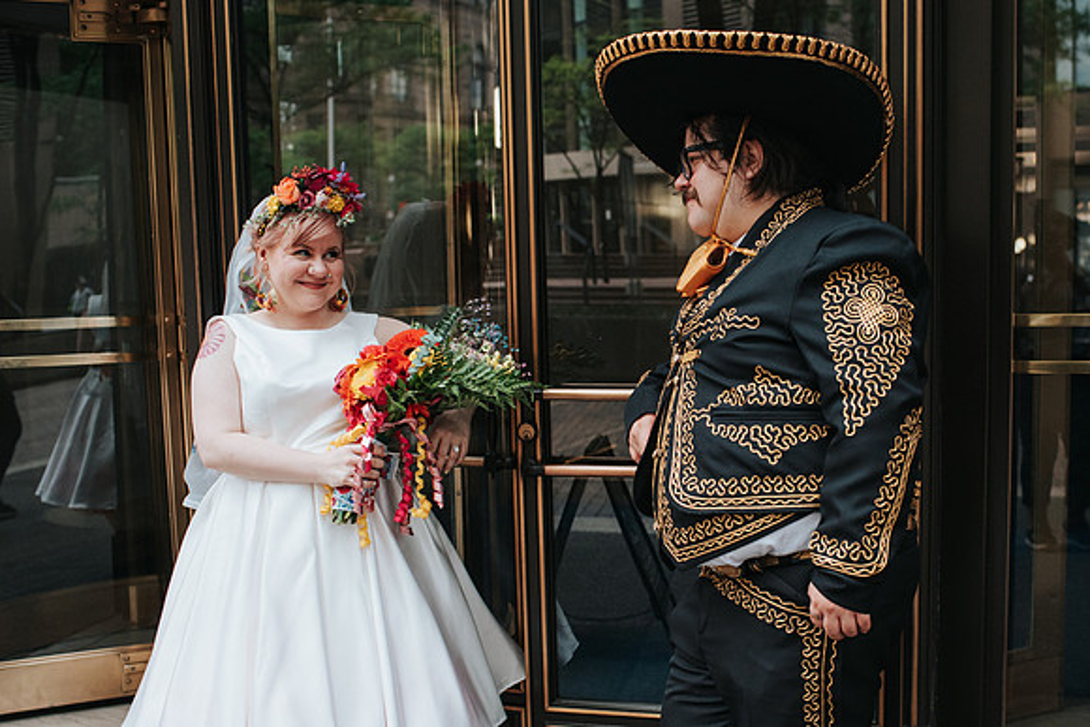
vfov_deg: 29.7
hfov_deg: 43.3
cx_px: 663
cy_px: 438
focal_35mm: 45
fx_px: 1365
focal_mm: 35
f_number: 3.5
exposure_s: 1/1250
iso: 1000
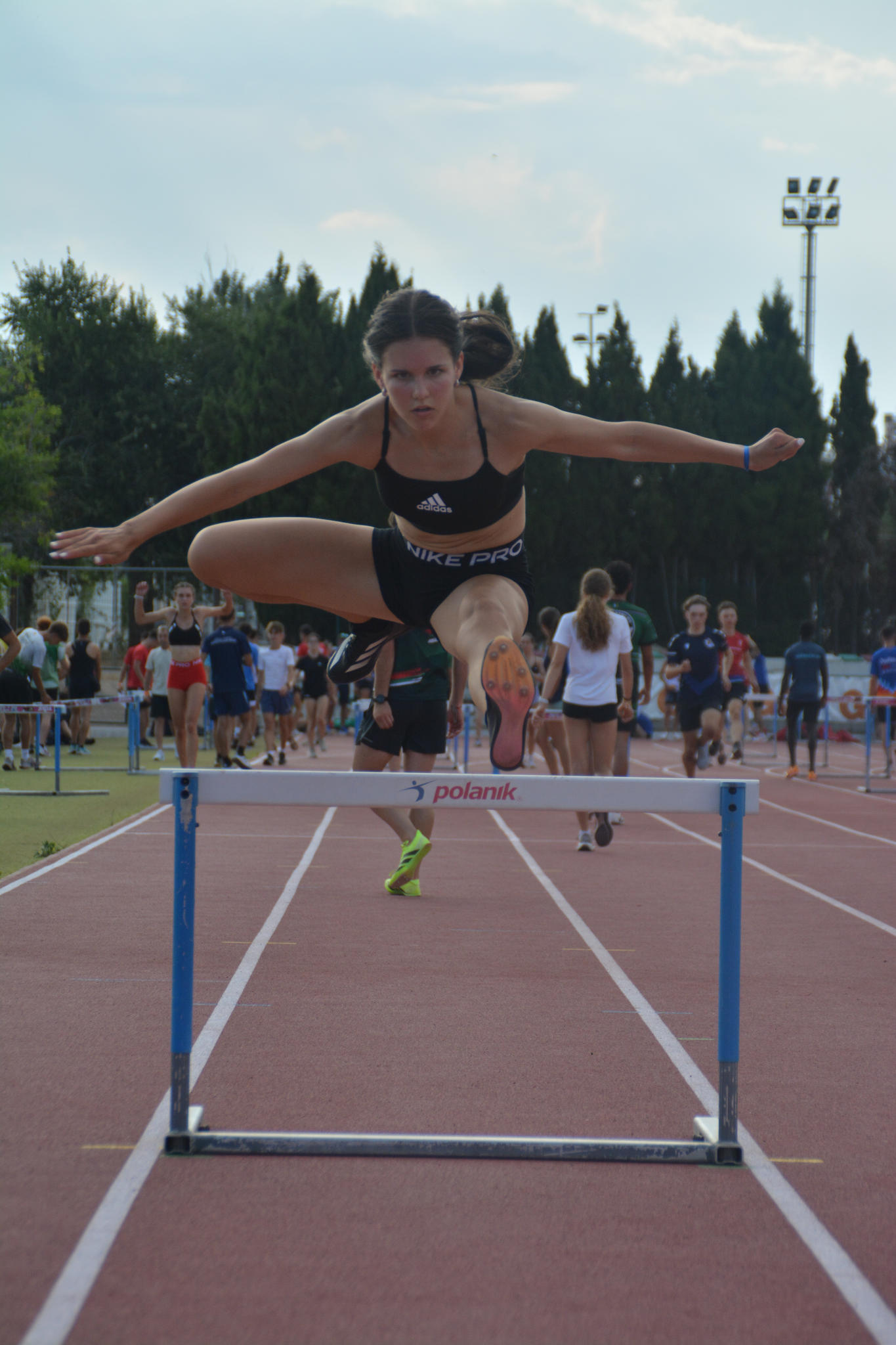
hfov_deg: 9.3
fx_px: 5488
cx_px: 448
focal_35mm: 147
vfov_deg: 14.0
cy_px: 672
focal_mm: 98
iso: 400
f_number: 6.3
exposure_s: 1/1600
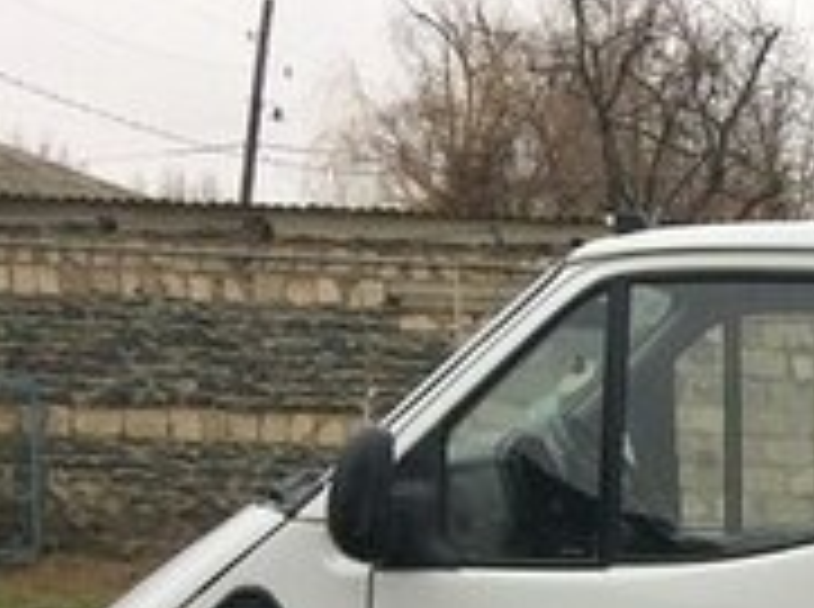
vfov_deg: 13.4
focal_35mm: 106
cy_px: 777
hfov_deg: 16.1
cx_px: 1399
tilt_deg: -6.2
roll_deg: -0.1
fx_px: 2488
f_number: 2.2
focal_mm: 4.15
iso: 32
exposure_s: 1/131
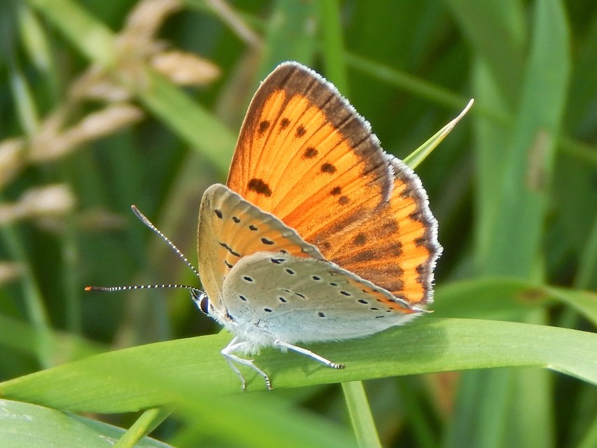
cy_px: 224
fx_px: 4812
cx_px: 298
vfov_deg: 5.3
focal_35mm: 279
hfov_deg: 7.1
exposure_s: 1/100
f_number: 5.7
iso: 125
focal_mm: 50.1
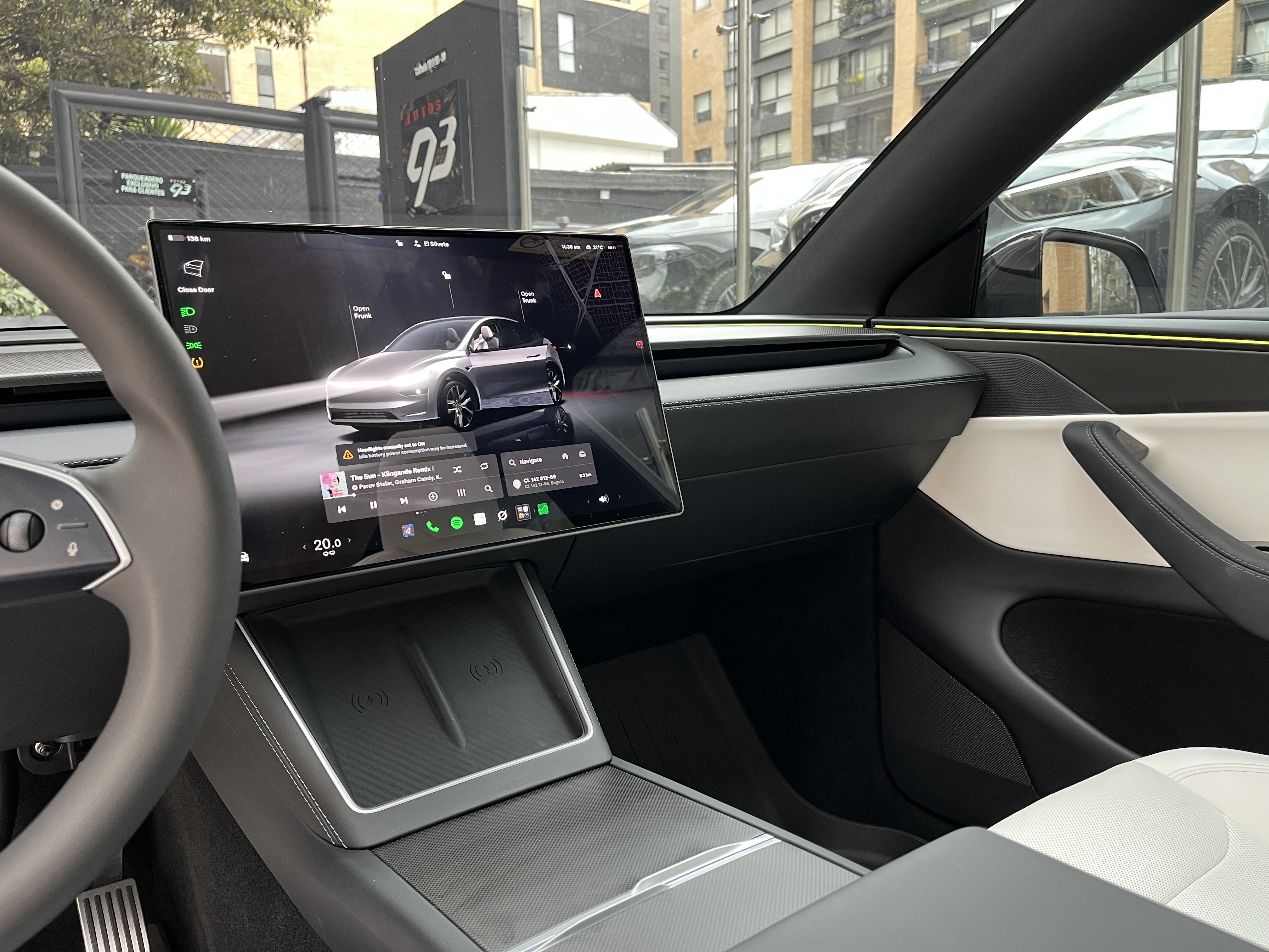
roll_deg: +1.1
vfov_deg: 53.1
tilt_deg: -9.0
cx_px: 634
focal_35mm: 26
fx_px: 953
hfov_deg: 67.3
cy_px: 476
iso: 125
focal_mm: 5.1
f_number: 1.6
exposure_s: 1/81
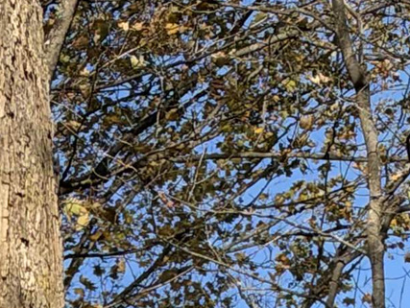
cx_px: -111
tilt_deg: +10.4
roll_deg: +1.6
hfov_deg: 6.2
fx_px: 3781
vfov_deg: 4.5
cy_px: 983
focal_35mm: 319
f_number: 1.8
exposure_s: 1/3425
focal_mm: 6.93
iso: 80
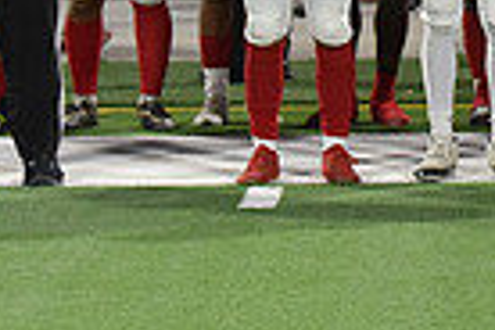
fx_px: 5321
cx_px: 624
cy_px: -228
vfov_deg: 3.5
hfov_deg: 5.3
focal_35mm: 387
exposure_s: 1/400
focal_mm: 92
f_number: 2.8
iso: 2000
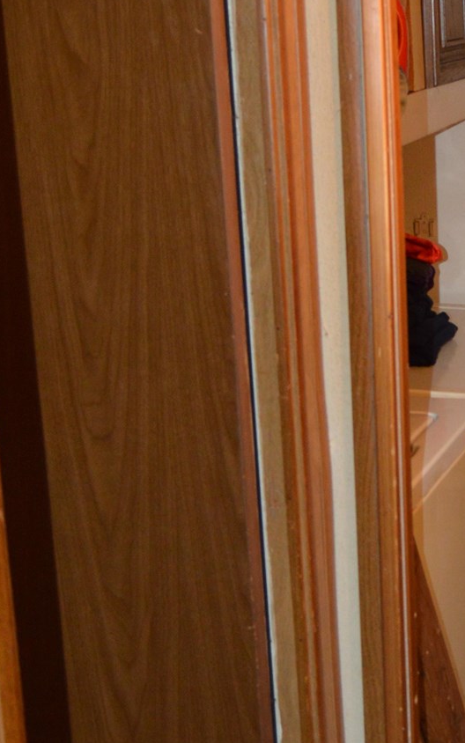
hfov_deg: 16.5
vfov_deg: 27.5
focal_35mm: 75
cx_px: 583
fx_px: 1520
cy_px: 357
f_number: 3.5
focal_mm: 18
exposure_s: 1/60
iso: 720
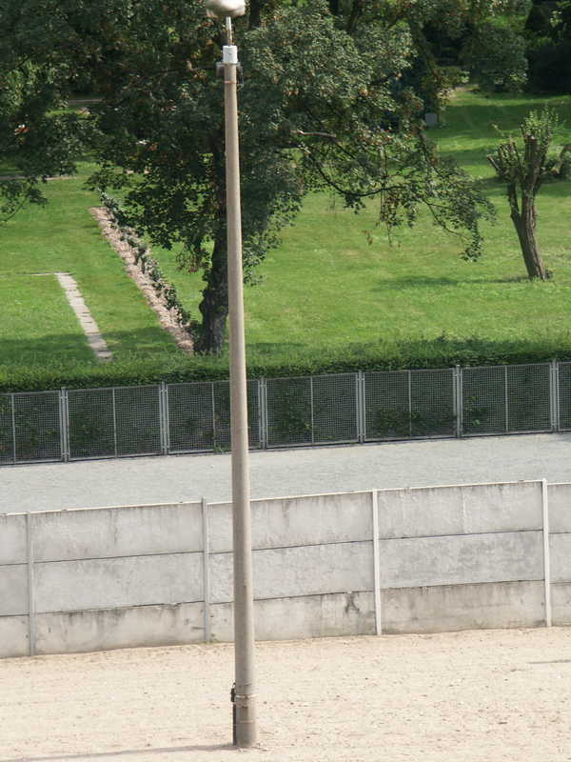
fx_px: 4377
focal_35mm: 199
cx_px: 286
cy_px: 381
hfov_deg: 7.5
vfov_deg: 9.9
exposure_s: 1/250
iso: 100
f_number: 6.7
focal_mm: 50.25
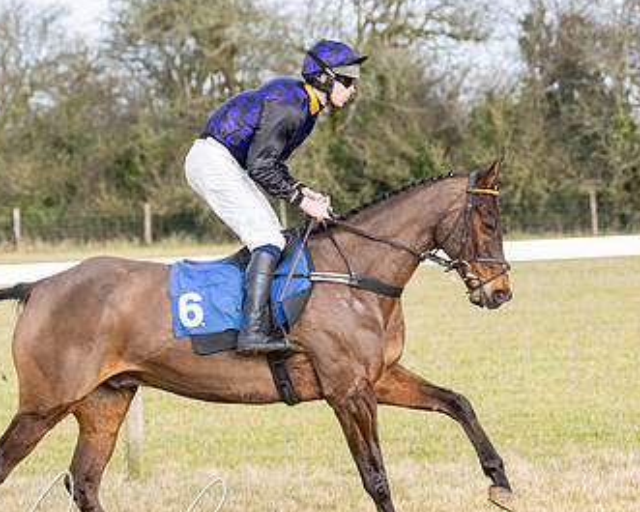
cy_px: 397
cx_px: 209
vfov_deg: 6.0
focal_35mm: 257
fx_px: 4869
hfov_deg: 7.5
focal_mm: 120
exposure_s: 1/1600
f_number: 5
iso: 800
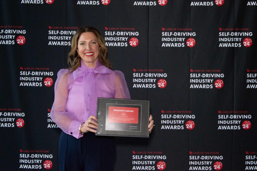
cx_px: 128
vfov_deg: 28.0
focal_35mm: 48
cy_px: 86
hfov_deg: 41.1
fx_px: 342
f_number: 11
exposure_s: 1/80
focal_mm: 32
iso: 6400
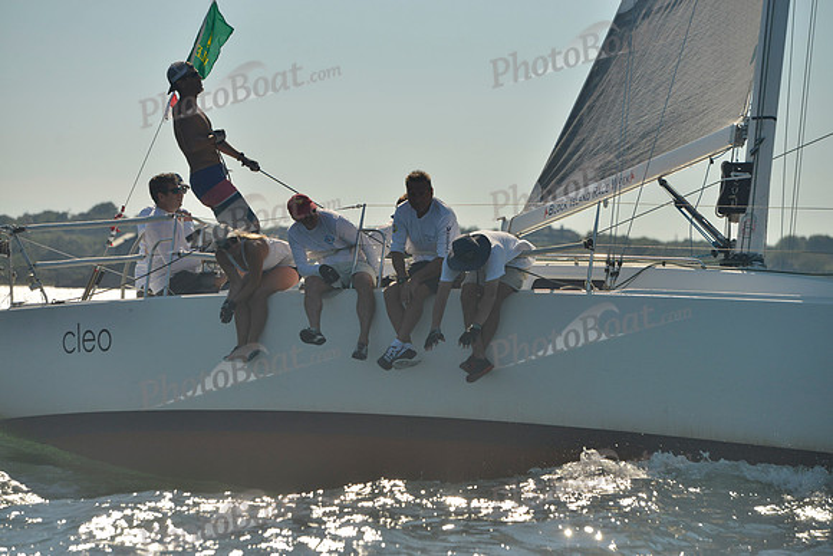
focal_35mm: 150
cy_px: 278
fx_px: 3471
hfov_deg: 13.7
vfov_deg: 9.2
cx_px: 416
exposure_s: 1/2500
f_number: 5.6
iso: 400
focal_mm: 150
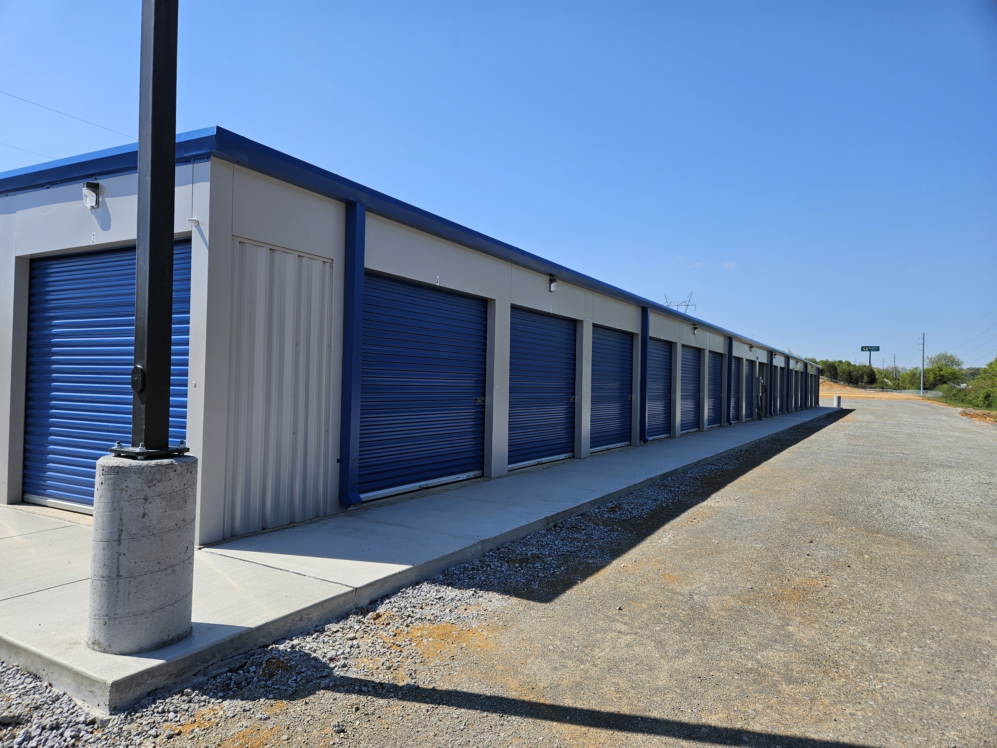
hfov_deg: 73.9
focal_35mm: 23
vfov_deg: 58.9
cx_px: 498
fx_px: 662
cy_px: 374
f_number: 1.8
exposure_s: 1/1994
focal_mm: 5.4
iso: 25
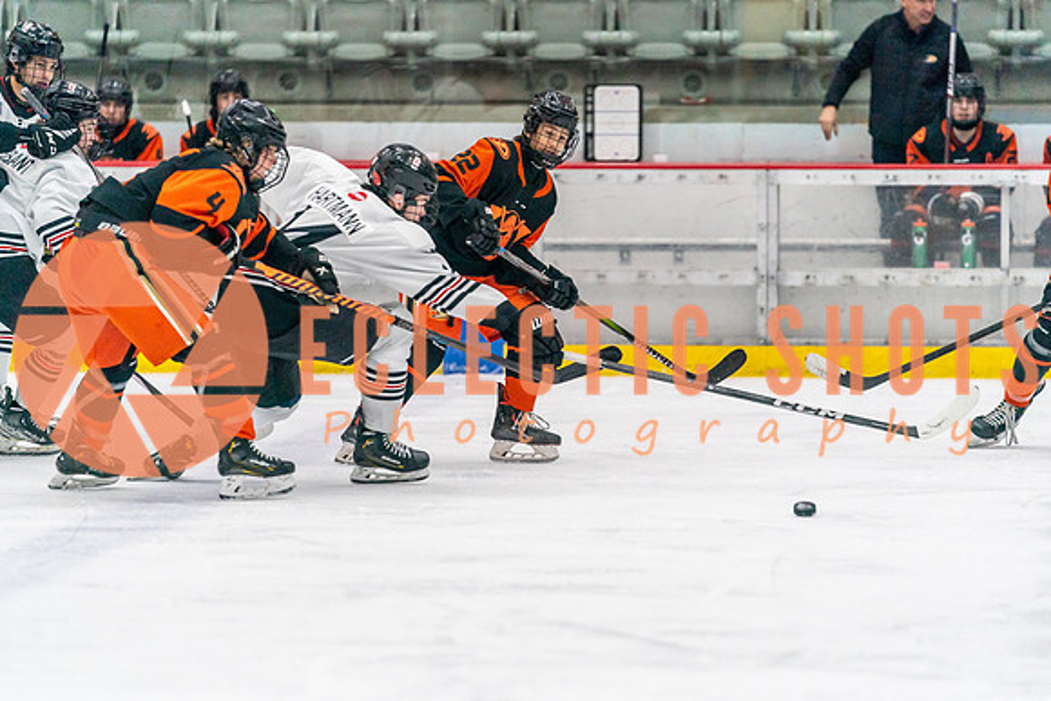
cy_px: 350
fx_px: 5975
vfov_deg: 6.7
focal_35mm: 205
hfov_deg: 10.1
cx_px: 526
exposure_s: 1/1250
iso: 3200
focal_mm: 200
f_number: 2.8
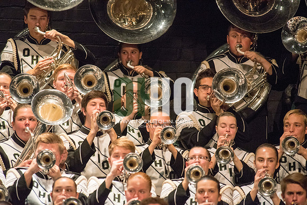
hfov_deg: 3.4
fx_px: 5118
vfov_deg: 2.3
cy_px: 102
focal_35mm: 600
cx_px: 154
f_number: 5.6
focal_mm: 600
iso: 4000
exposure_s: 1/320
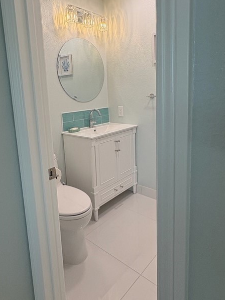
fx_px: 208
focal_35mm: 24
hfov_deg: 56.8
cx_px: 106
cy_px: 123
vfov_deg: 71.0
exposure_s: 1/130
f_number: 2.2
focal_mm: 2.22
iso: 64
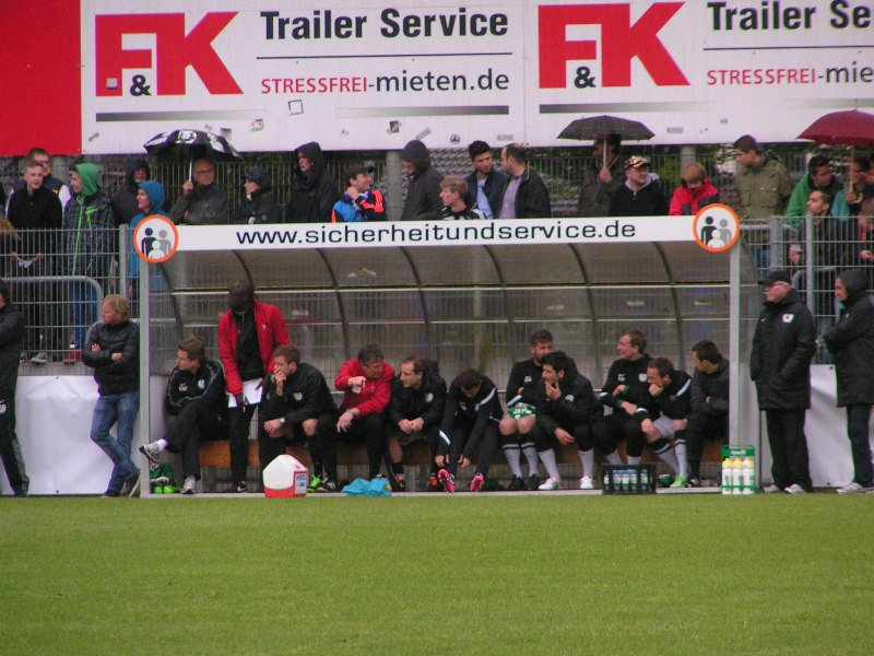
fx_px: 9594
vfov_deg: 3.9
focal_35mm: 380
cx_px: 437
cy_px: 328
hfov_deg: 5.2
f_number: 3.5
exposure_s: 1/400
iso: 200
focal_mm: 58
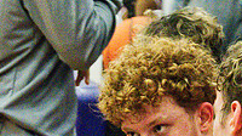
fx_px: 4070
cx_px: 71
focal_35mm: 635
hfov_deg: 3.4
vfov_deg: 1.9
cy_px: 258
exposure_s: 1/160
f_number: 5
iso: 10000
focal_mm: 100
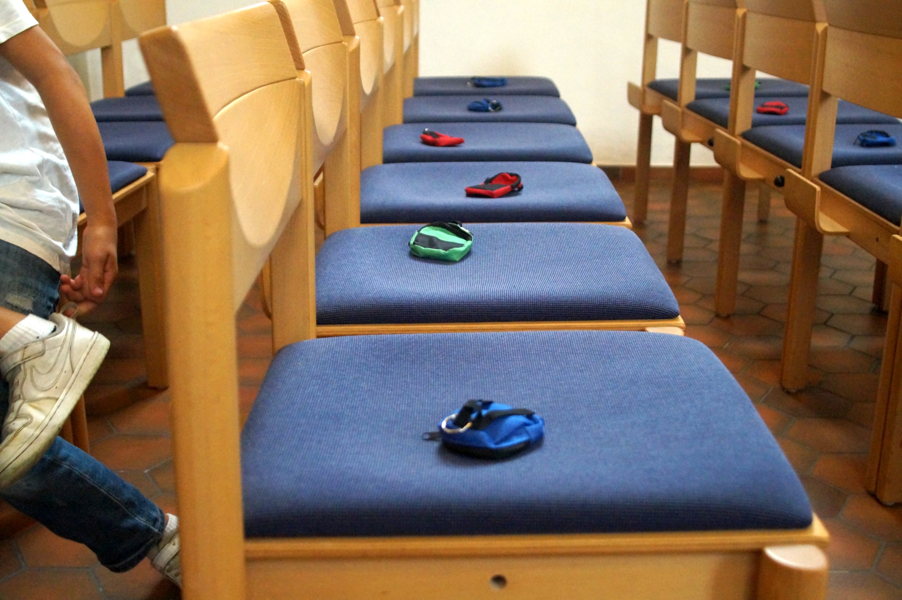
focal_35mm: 42
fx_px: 1052
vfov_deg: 31.9
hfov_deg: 46.4
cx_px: 451
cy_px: 300
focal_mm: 28
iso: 3200
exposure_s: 1/100
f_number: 4
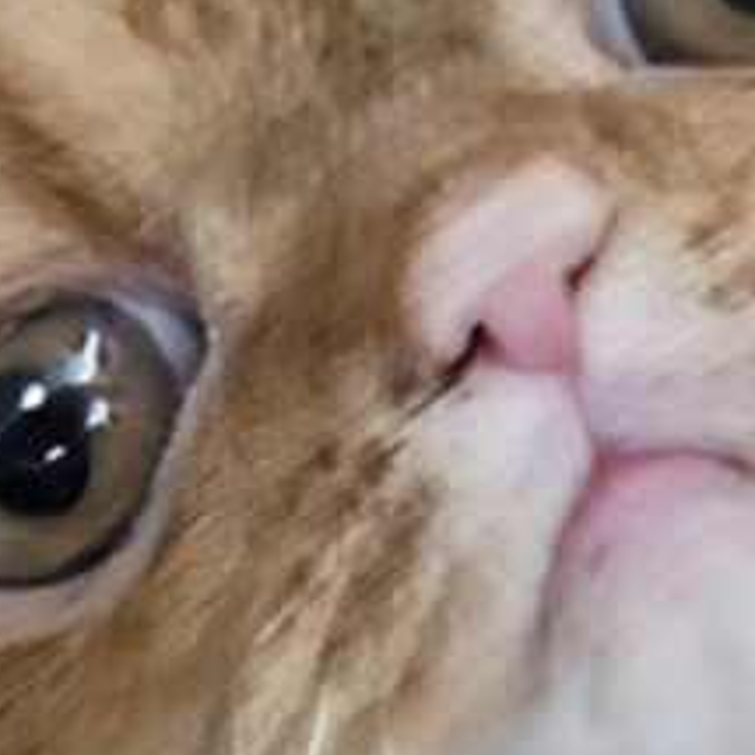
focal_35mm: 133
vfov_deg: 12.8
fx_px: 3282
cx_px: 618
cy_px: 888
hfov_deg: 13.1
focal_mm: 4.38
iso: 223
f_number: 1.73
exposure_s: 1/99.9
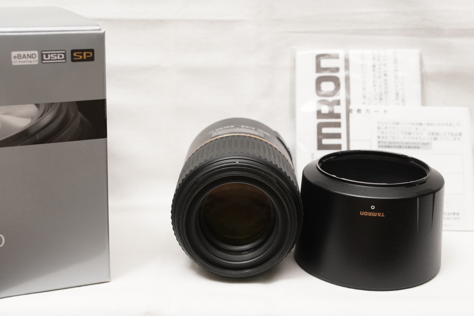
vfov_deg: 25.8
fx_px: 691
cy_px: 158
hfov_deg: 37.8
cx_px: 237
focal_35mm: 52
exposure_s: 1/60
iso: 1250
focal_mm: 35
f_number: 5.6
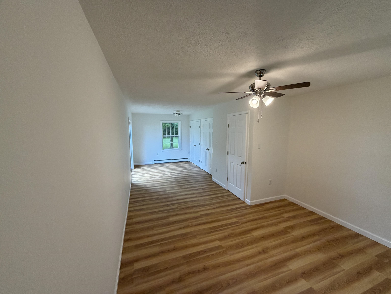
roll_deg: -0.1
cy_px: 147
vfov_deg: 85.7
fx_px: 158
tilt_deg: -6.1
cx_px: 196
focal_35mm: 14
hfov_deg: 102.1
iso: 320
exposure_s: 1/120
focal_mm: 2.22
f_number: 2.2
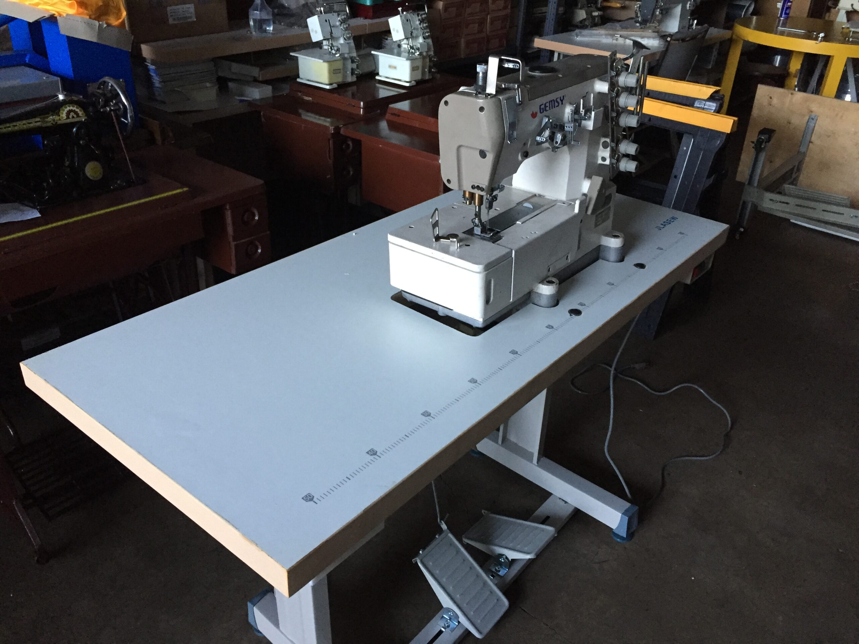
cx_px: 430
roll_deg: -3.8
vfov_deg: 48.2
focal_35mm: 29
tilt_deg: -30.5
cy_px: 322
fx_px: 720
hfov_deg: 61.7
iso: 200
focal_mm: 4.15
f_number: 2.2
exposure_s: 1/30
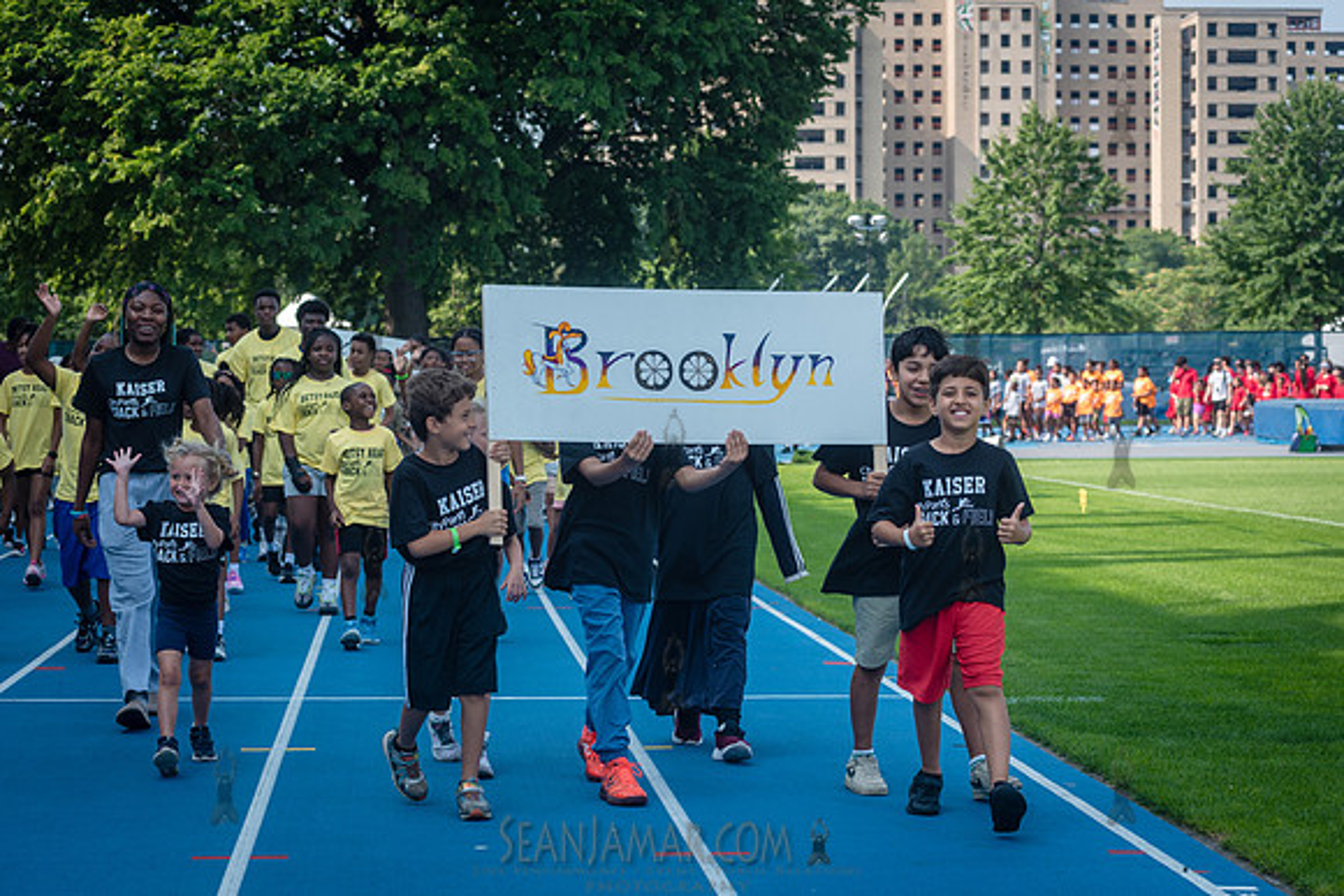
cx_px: 672
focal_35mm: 80
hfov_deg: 25.4
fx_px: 2987
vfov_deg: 17.1
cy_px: 448
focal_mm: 80
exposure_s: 1/400
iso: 160
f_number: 5.6
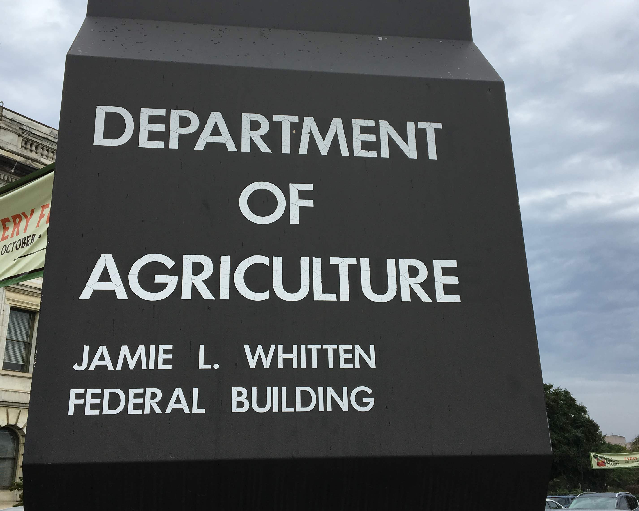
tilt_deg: +19.7
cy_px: 237
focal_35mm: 40
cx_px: 326
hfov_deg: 45.8
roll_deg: +1.2
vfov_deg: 37.3
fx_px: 757
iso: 25
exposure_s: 1/630
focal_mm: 4.15
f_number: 2.2
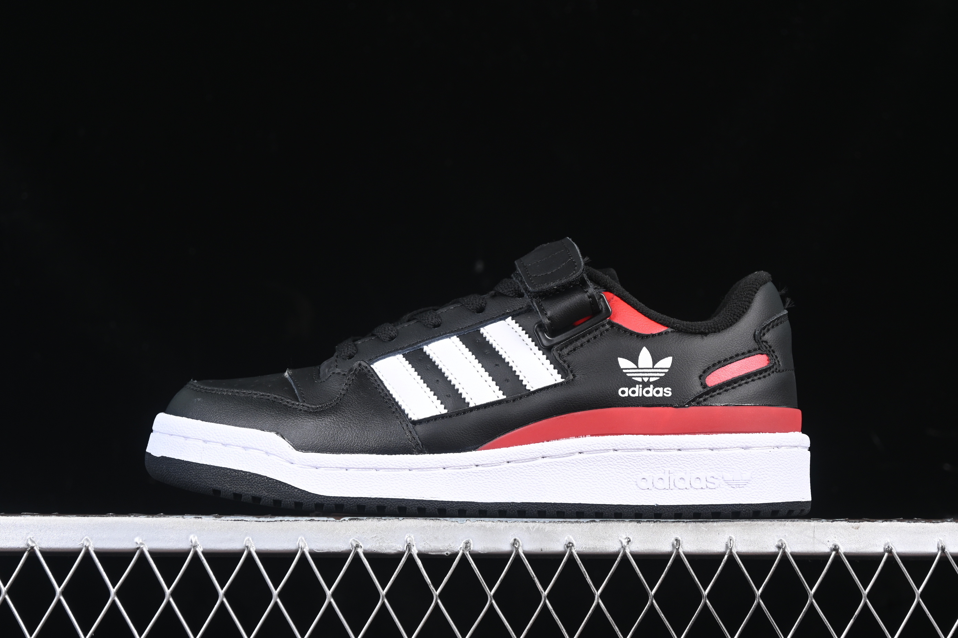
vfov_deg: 18.2
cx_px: 479
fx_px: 1996
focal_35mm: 75
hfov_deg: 27.0
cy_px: 319
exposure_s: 1/50
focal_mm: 50
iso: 160
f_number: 6.3
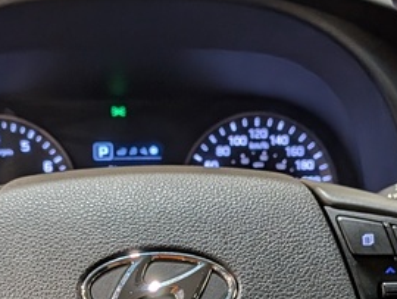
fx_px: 1045
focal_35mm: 91
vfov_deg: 15.9
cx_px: 157
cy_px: 306
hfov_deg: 21.5
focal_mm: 4.53
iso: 204
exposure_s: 1/120
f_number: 1.7
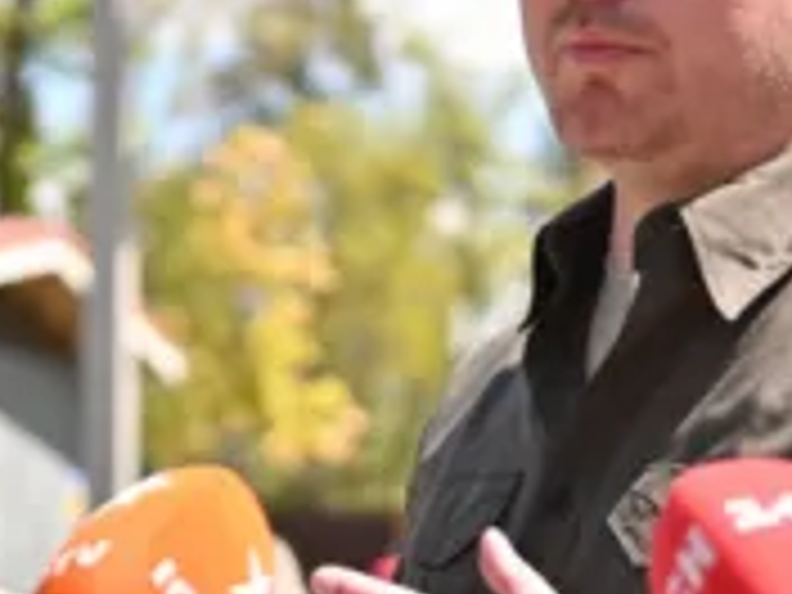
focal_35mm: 155
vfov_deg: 9.6
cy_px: 369
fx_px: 3546
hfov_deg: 12.7
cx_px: 396
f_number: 1.8
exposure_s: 1/2500
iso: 100
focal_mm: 30
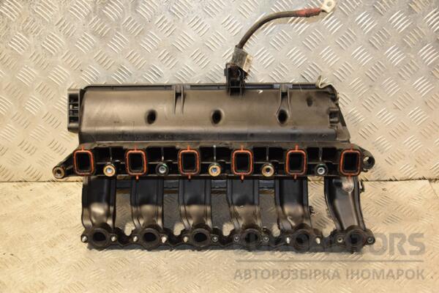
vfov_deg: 29.9
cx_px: 220
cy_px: 146
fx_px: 549
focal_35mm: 45
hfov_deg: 43.6
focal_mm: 30
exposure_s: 1/100
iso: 800
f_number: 5
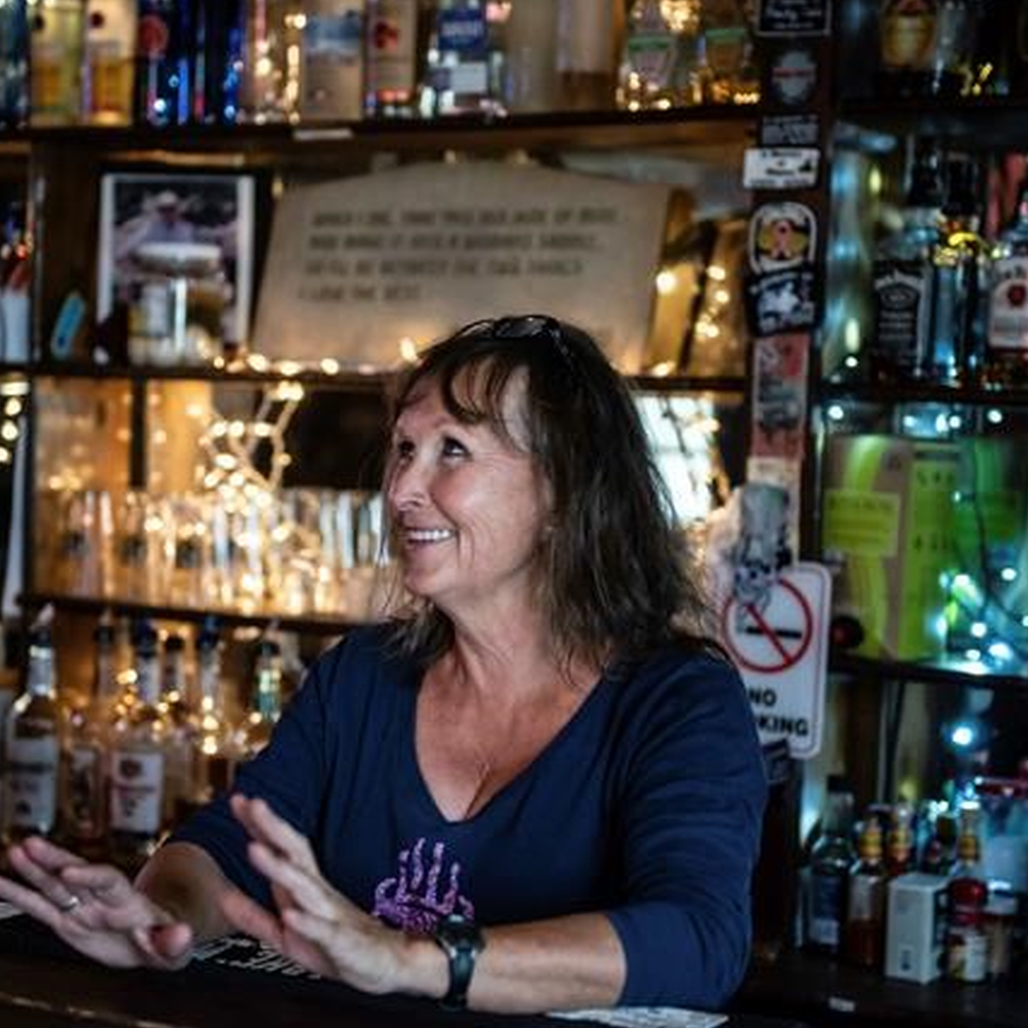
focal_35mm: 75
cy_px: 513
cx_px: 409
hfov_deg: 23.0
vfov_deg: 23.1
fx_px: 2520
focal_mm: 58
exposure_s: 1/200
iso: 1000
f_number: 2.8
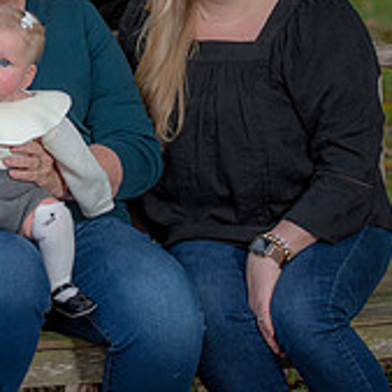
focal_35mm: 203
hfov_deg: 8.6
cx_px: 122
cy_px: 49
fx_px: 2601
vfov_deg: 8.6
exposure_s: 1/200
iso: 160
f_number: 3.5
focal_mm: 90
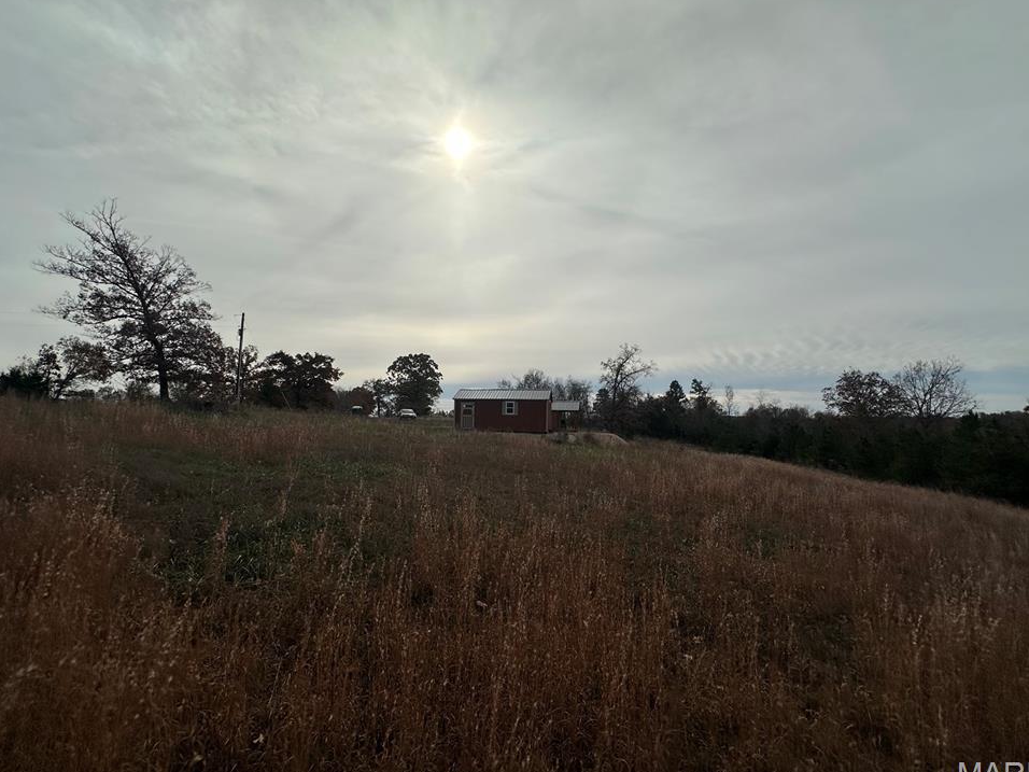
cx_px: 514
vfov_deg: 81.7
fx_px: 446
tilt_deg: +4.1
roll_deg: +0.4
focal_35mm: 15
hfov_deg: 98.2
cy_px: 383
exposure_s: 1/7813
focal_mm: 2.22
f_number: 2.2
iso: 50
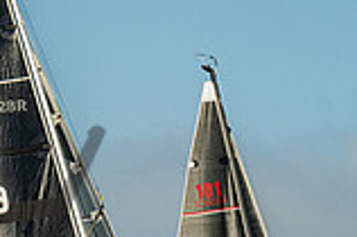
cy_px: 217
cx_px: 111
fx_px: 4824
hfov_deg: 4.2
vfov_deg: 2.8
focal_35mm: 487
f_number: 6.3
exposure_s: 1/640
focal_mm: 96
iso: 250
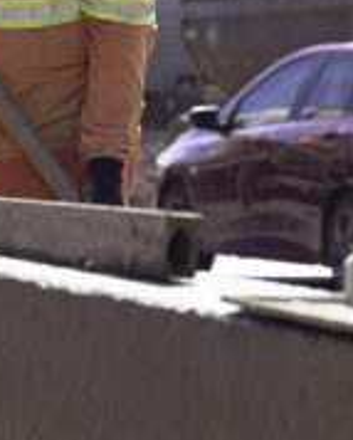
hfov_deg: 5.9
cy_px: 84
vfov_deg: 7.4
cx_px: -339
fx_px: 3374
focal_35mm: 259
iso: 125
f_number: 4.5
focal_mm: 48
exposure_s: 1/500
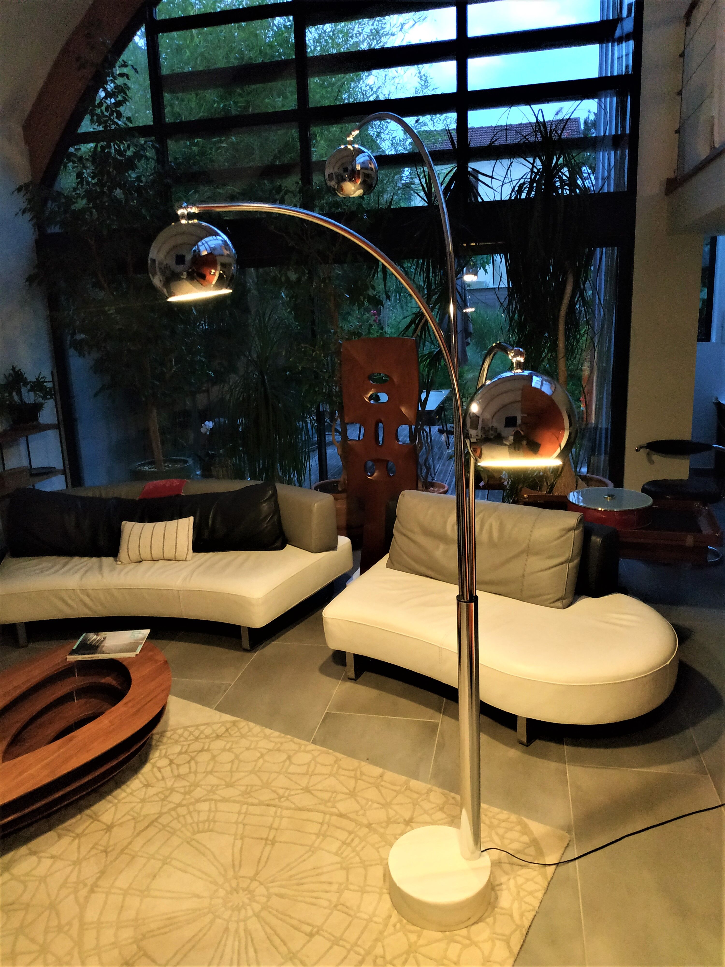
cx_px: 362
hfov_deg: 56.8
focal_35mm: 24
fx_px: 670
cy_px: 484
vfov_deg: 71.6
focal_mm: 3.94
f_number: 1.9
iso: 1600
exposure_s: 1/20
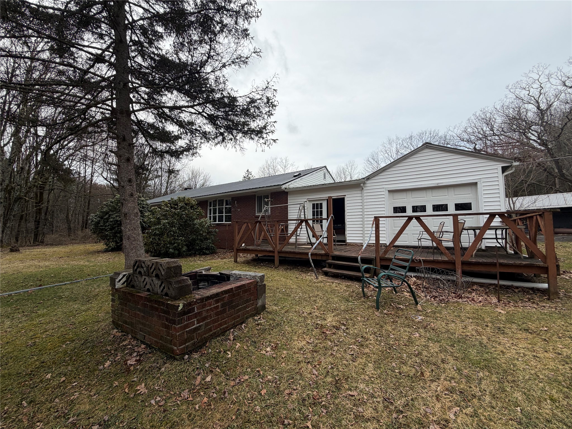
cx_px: 286
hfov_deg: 102.1
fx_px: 231
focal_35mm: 14
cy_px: 214
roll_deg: +0.7
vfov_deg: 85.7
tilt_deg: +3.2
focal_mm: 2.22
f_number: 2.2
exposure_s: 1/876
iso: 20
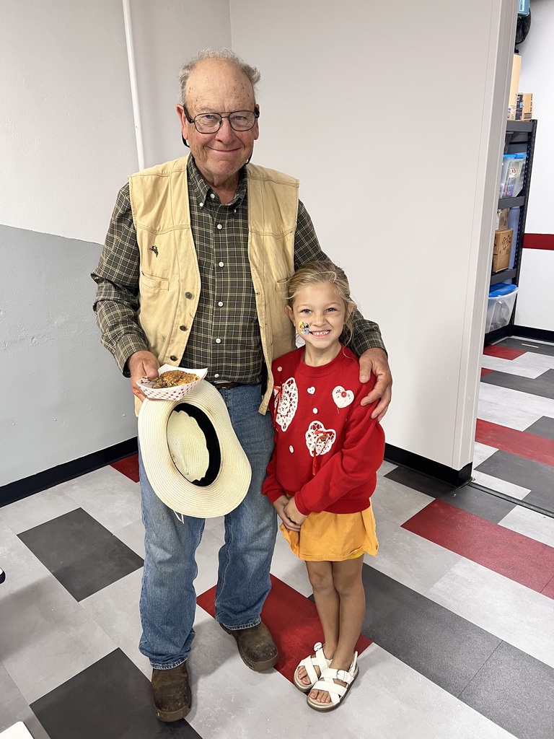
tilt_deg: -19.0
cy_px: 370
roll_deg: +2.3
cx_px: 277
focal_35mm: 26
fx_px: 555
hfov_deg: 53.1
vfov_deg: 67.3
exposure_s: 1/60
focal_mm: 5.7
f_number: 1.5
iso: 100
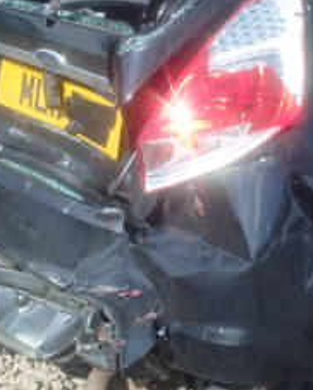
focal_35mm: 99
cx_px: 308
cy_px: 161
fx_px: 1145
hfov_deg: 15.3
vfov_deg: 19.3
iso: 125
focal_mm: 6.4
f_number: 4.5
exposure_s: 1/500
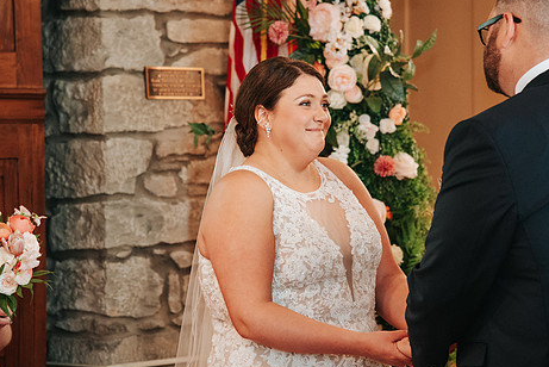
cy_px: 165
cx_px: 305
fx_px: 2304
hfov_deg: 13.6
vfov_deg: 9.1
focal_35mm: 151
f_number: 4
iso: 3200
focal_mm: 120
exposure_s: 1/60
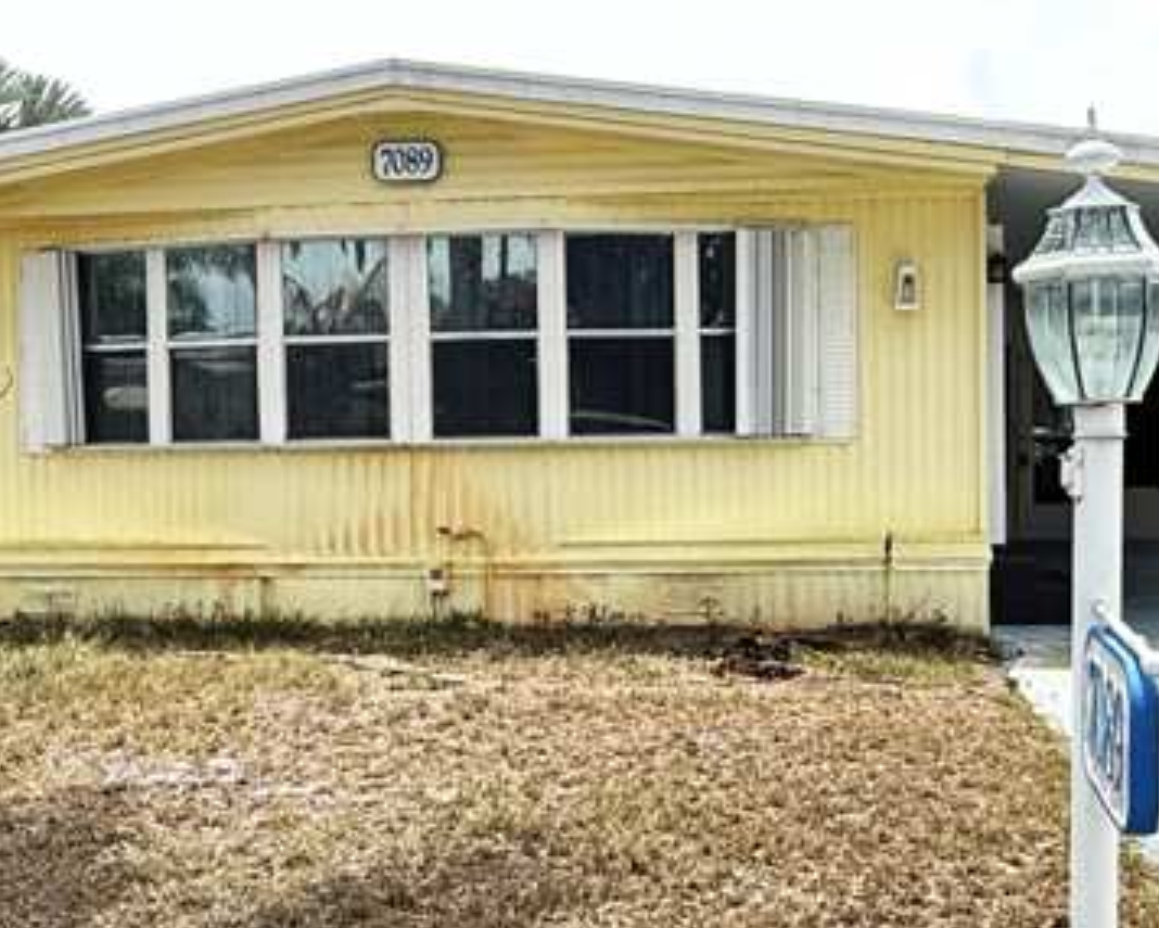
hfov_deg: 40.3
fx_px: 1578
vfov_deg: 32.7
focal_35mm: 46
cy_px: 505
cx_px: 619
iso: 50
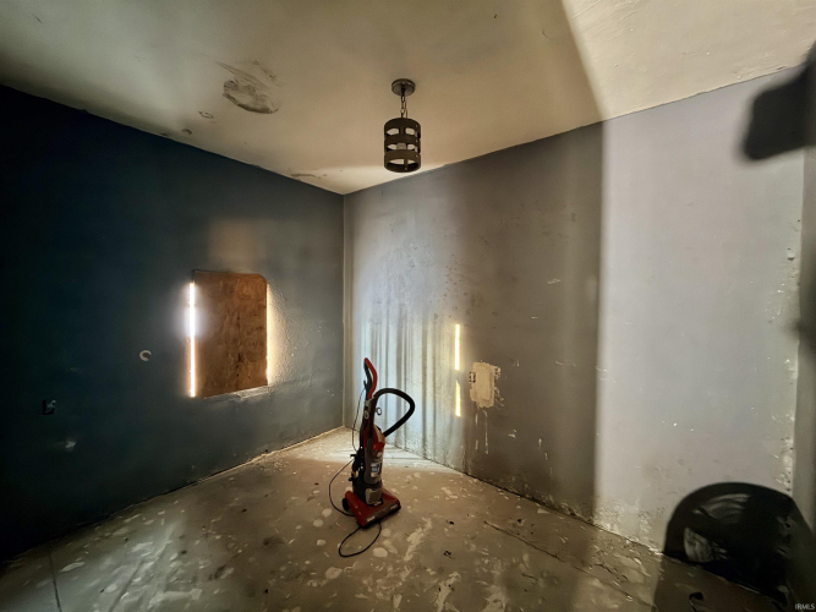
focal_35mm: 14
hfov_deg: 102.1
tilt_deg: -2.1
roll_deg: -0.8
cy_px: 306
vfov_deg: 85.7
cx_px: 408
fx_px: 330
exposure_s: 1/6
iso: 1250
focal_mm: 2.22
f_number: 2.2
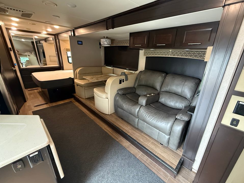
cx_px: 130
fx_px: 106
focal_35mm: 15
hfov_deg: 98.0
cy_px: 91
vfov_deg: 81.7
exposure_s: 1/60
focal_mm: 2.22
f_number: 2.2
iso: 640
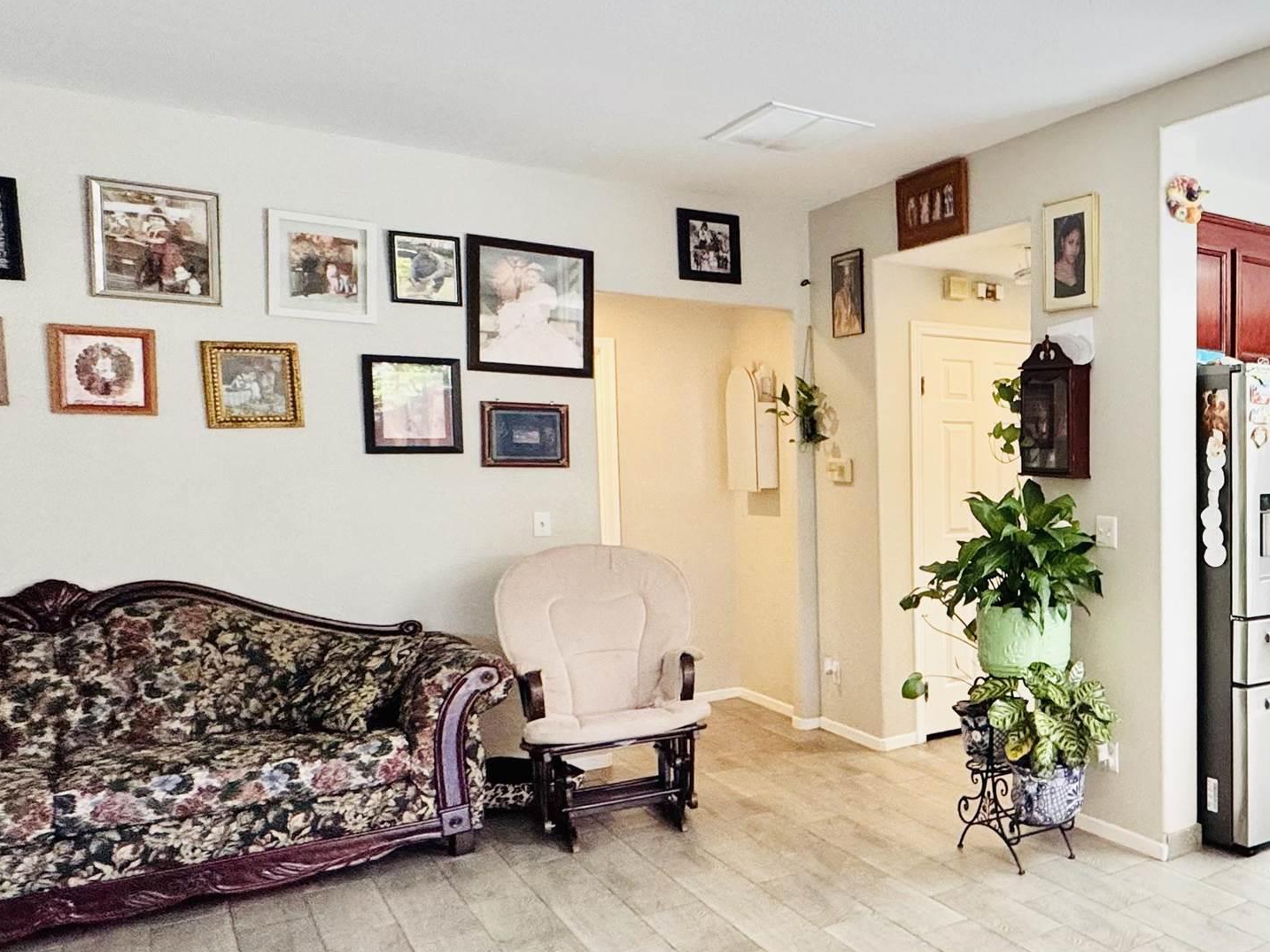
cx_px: 1236
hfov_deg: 50.1
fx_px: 1100
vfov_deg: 46.8
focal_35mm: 30
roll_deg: -0.2
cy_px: 507
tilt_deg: -3.1
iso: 200
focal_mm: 2.22
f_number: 2.2
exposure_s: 1/120
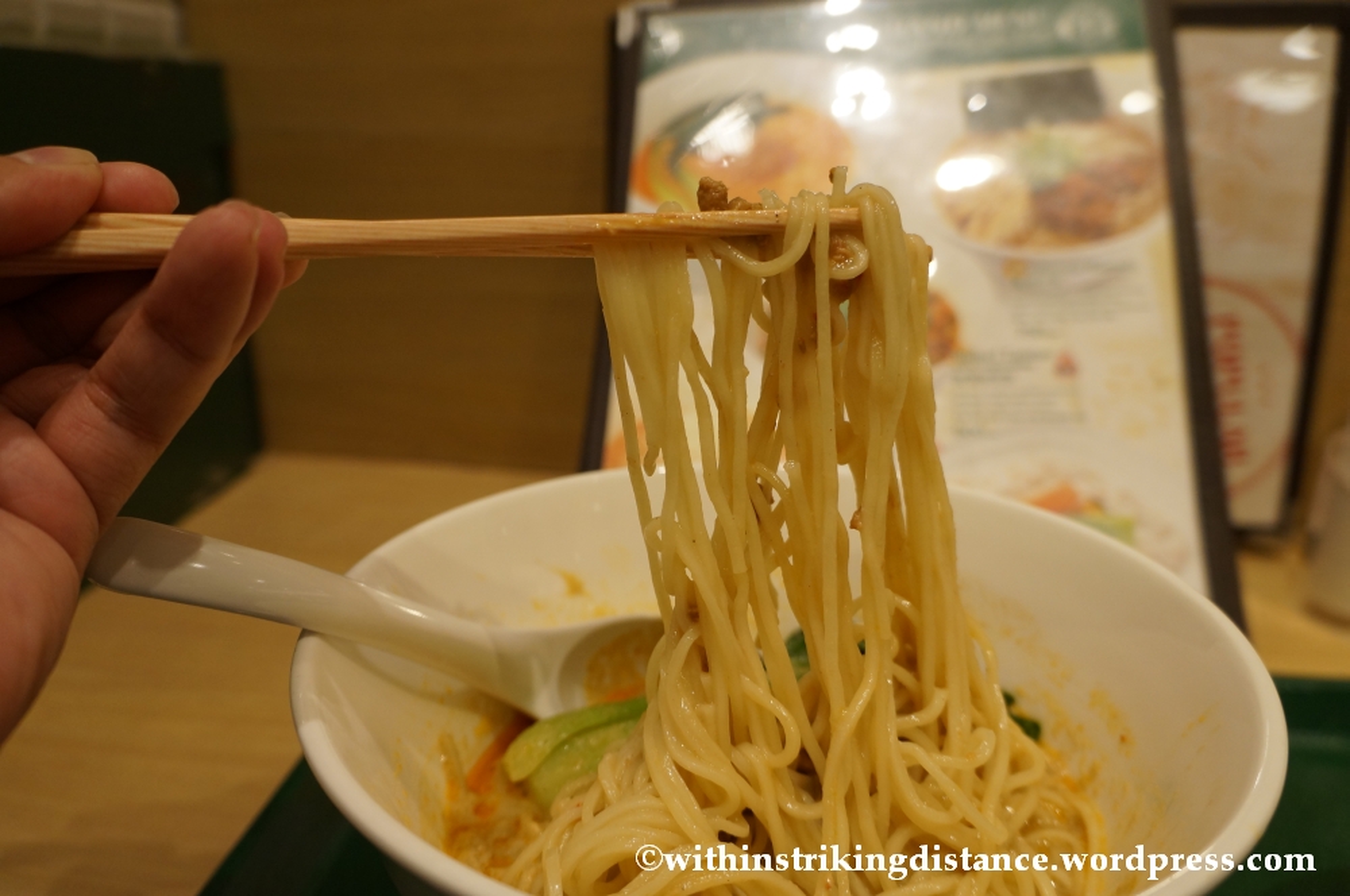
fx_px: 1011
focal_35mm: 27
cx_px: 675
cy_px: 448
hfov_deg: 67.4
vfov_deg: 47.8
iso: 640
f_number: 4
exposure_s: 1/160
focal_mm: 18
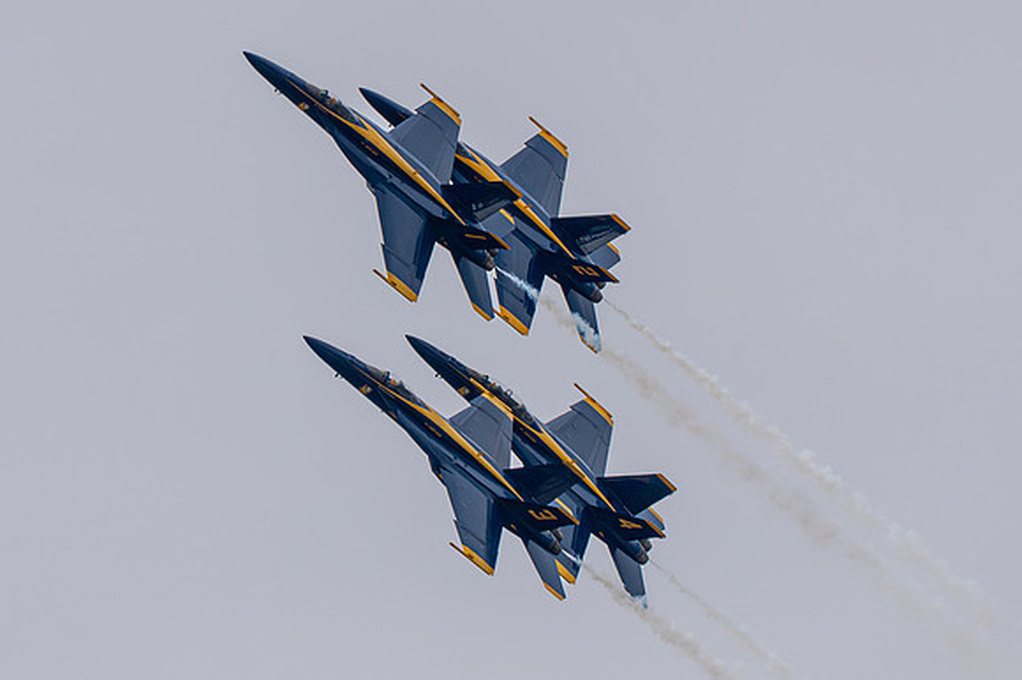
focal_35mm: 596
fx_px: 16905
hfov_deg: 3.5
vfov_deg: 2.3
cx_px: 374
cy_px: 223
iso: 250
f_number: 9
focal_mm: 270
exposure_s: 1/2500
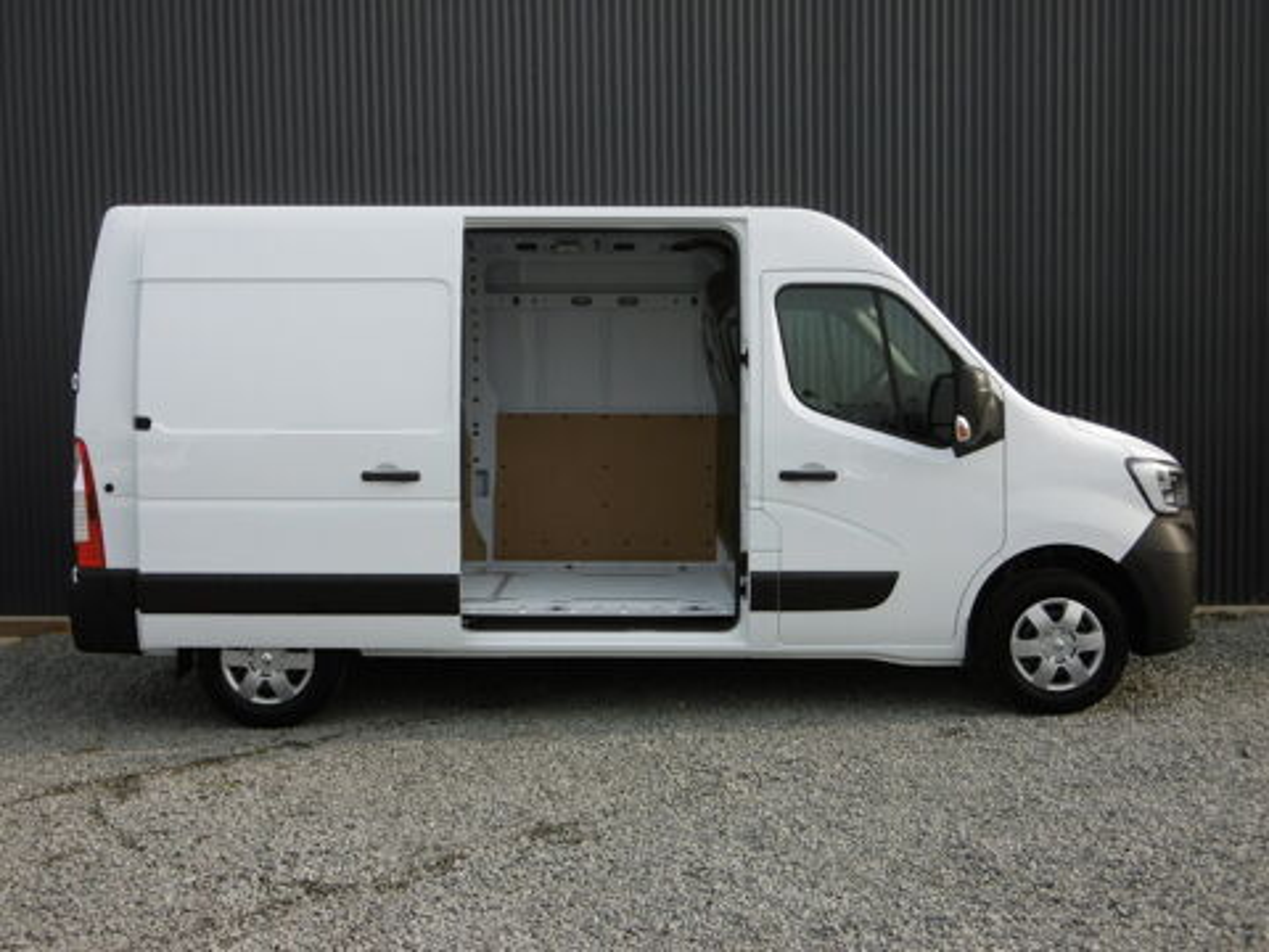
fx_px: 1393
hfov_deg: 49.0
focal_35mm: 38
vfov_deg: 37.7
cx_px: 634
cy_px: 476
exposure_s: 1/500
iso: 100
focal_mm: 6.8
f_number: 3.7
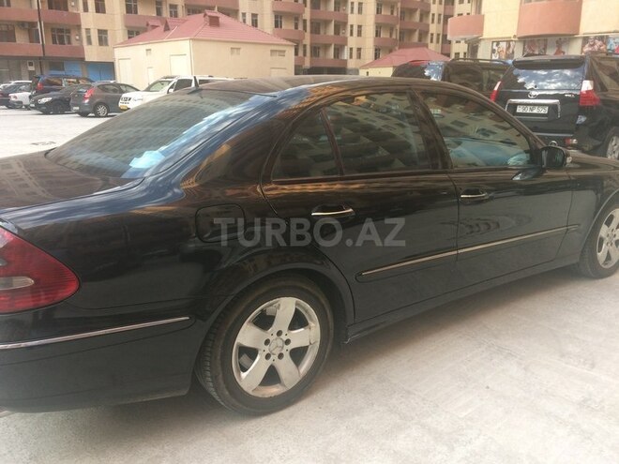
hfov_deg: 61.7
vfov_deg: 48.2
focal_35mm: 29
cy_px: 232
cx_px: 310
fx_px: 519
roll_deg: -1.0
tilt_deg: -16.3
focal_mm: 4.15
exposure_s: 1/100
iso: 50
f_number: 2.2
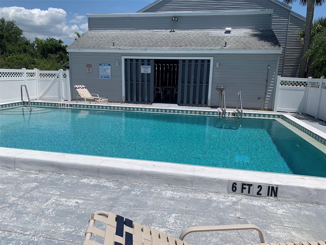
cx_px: 163
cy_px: 122
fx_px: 245
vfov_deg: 53.1
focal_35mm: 26
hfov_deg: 67.3
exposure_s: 1/5405
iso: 25
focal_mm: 4.25
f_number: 1.8
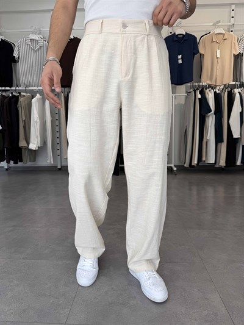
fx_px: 225
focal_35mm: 24
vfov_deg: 71.6
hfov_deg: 56.8
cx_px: 122
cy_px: 162
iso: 80
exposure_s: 1/715
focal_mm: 6.76
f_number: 1.78
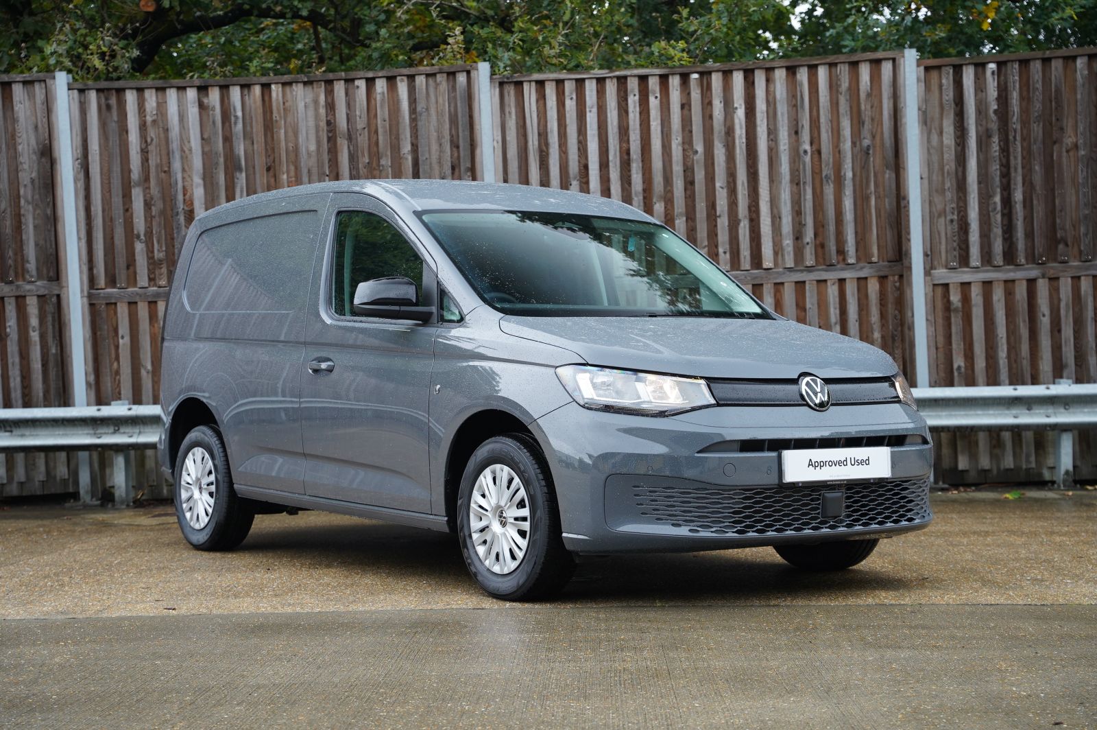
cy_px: 365
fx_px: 1690
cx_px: 548
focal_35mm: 56
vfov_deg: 24.4
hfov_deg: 36.0
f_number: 4
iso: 800
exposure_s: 1/160
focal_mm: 55.5
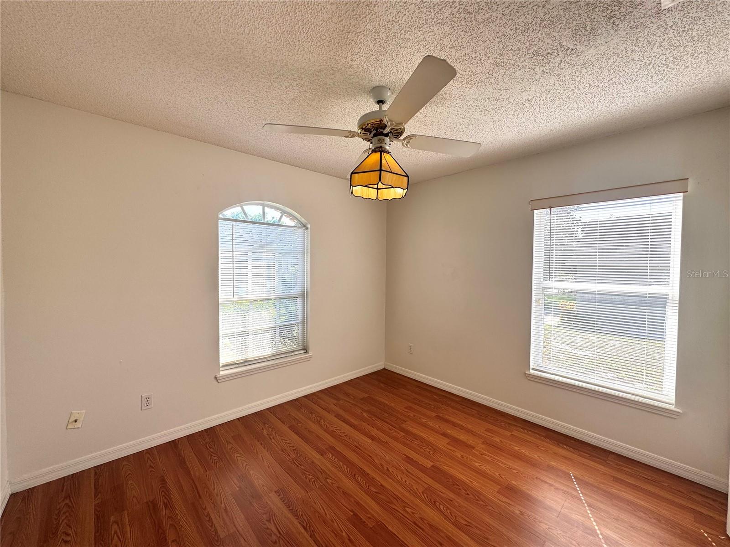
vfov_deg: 85.7
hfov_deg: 102.1
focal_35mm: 14
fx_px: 295
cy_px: 274
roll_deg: -0.8
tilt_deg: -1.9
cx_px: 365
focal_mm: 2.22
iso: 40
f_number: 2.2
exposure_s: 1/322
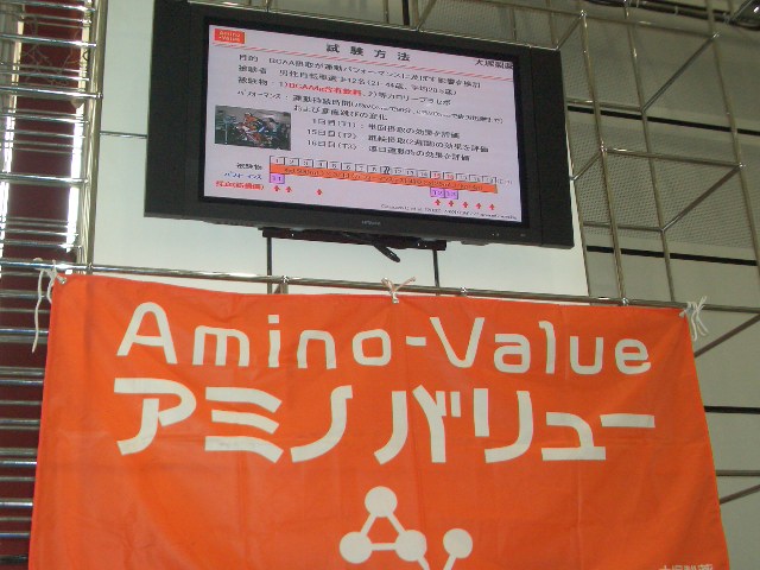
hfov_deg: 38.9
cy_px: 285
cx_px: 380
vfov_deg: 29.7
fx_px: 1076
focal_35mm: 49
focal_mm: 8.2
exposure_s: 1/60
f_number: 3.1
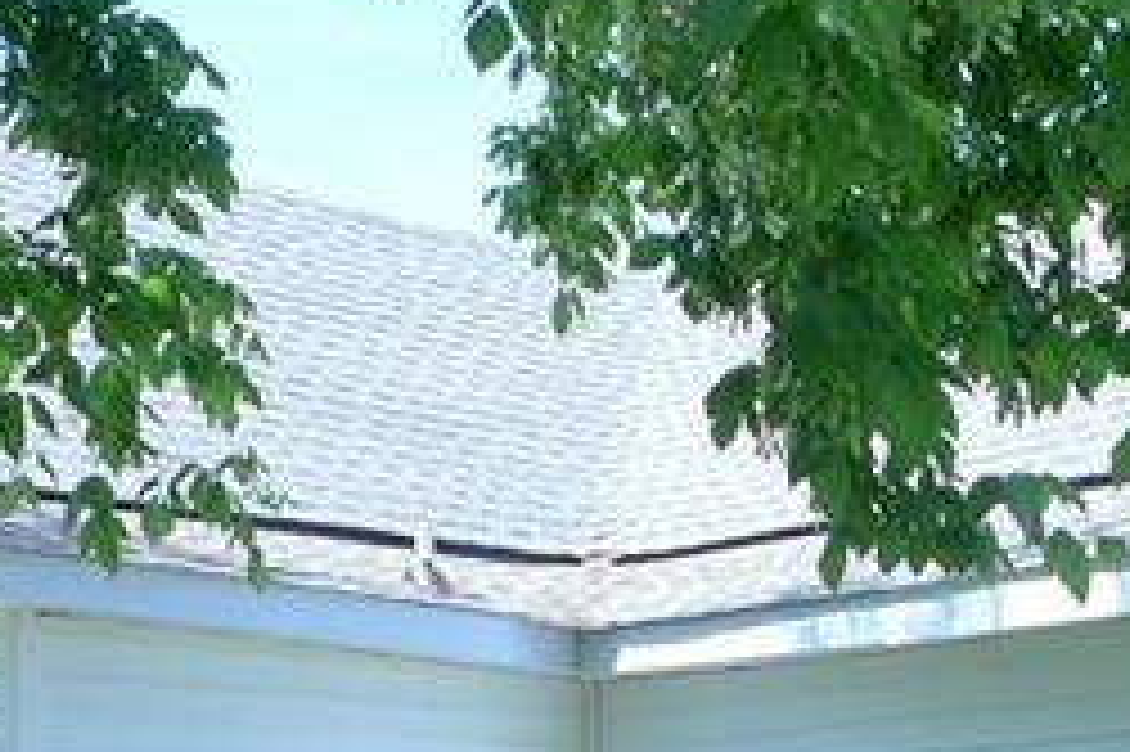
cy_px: 930
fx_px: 3074
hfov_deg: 20.6
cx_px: 905
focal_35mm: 98
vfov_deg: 13.5
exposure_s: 1/250
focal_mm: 5.1
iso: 80
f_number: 2.8
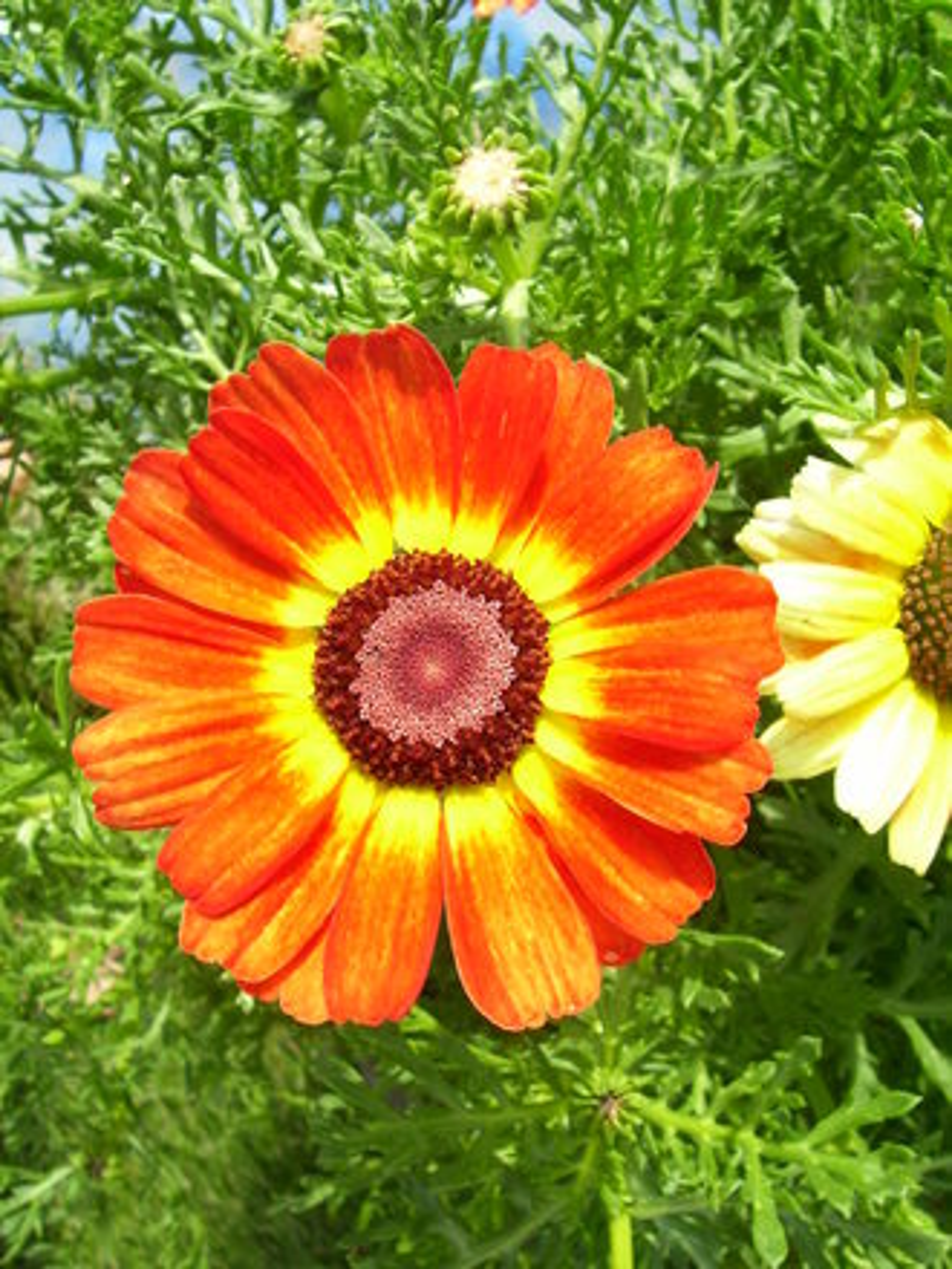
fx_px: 1247
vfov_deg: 54.0
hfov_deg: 41.8
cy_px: 634
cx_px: 476
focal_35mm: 34
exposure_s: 1/250
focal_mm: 5.6
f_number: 4.8
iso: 80
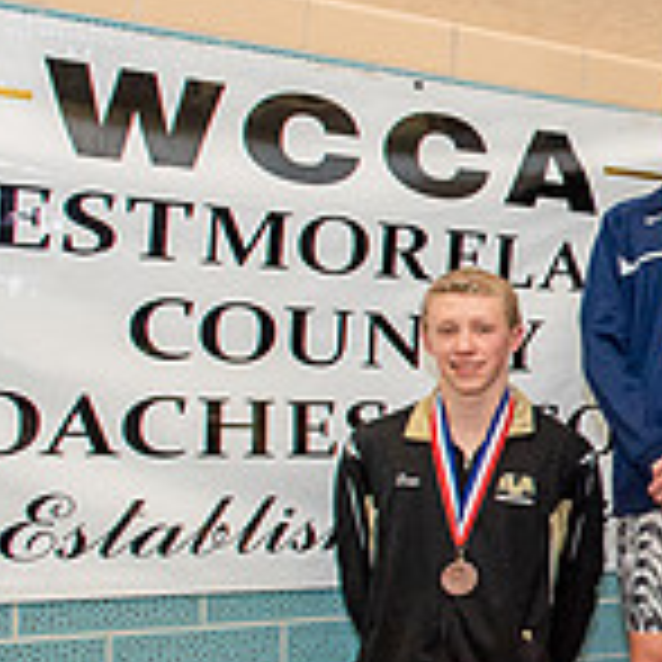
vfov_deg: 26.9
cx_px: 1200
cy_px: 382
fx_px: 1385
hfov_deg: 19.7
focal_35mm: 64
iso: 2000
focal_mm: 17
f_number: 8
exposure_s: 1/200
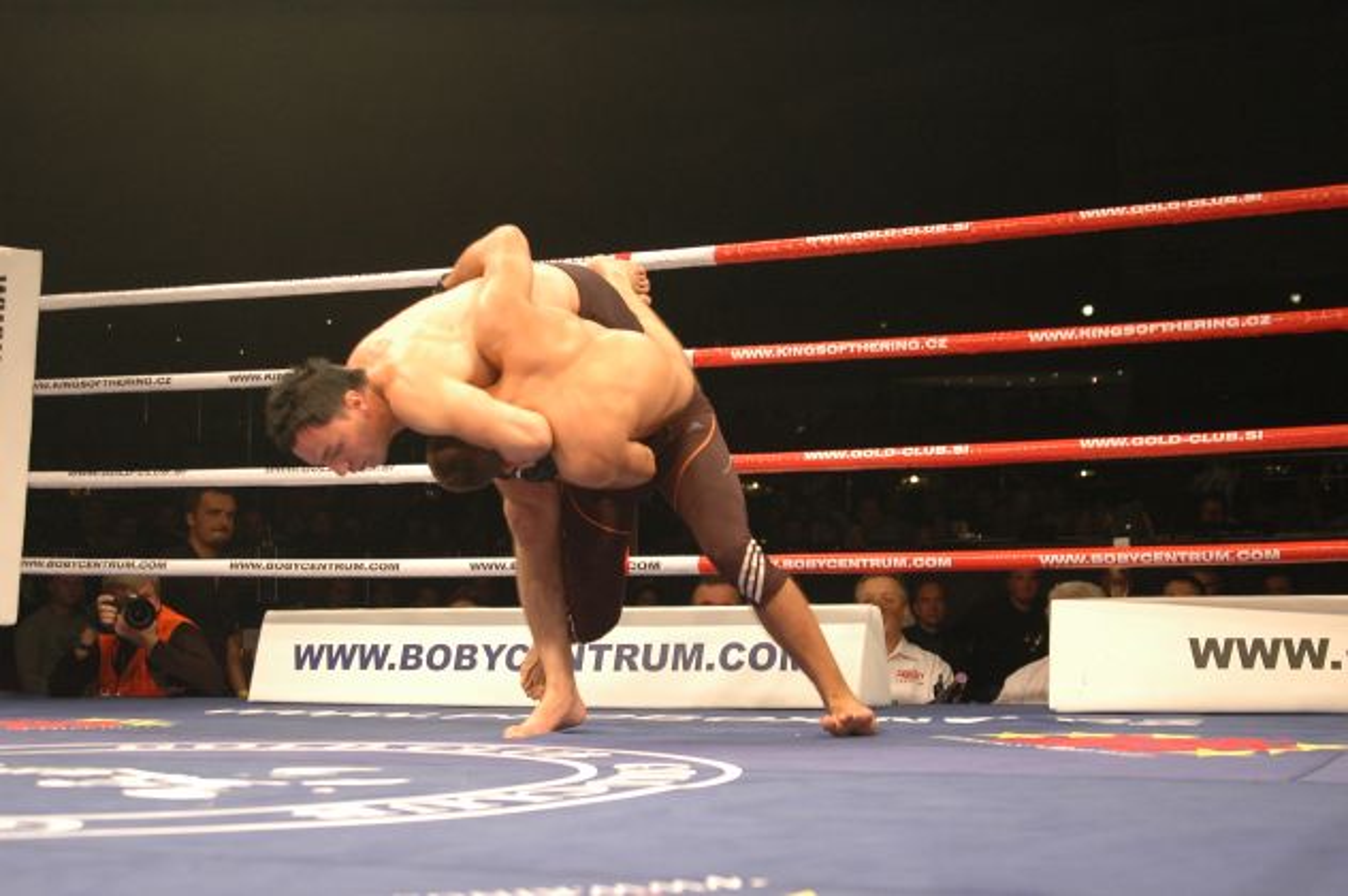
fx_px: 2020
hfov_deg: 36.9
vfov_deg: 25.0
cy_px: 448
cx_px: 674
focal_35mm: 54
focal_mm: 36
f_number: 2.8
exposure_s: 1/400
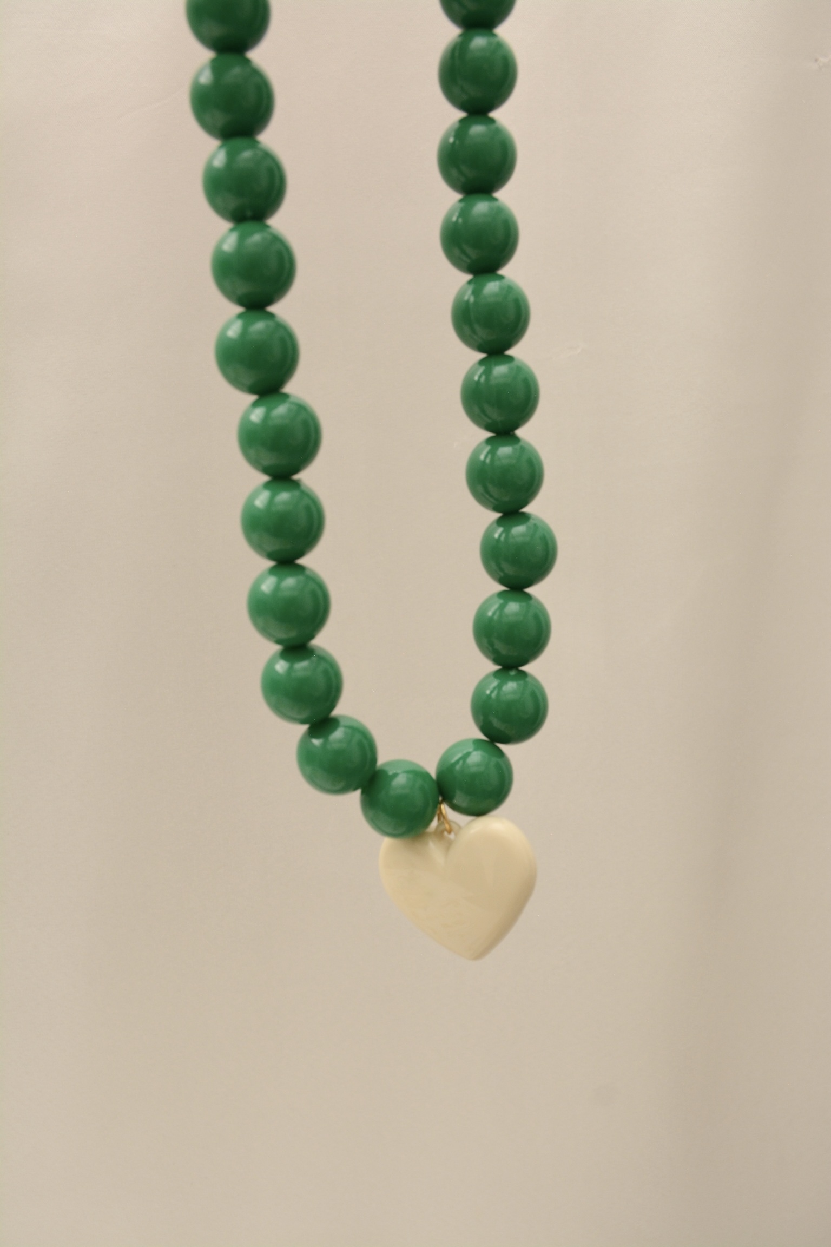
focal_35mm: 39
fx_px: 1350
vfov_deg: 49.6
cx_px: 416
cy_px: 624
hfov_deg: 34.2
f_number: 9
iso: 500
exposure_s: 1/320
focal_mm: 26
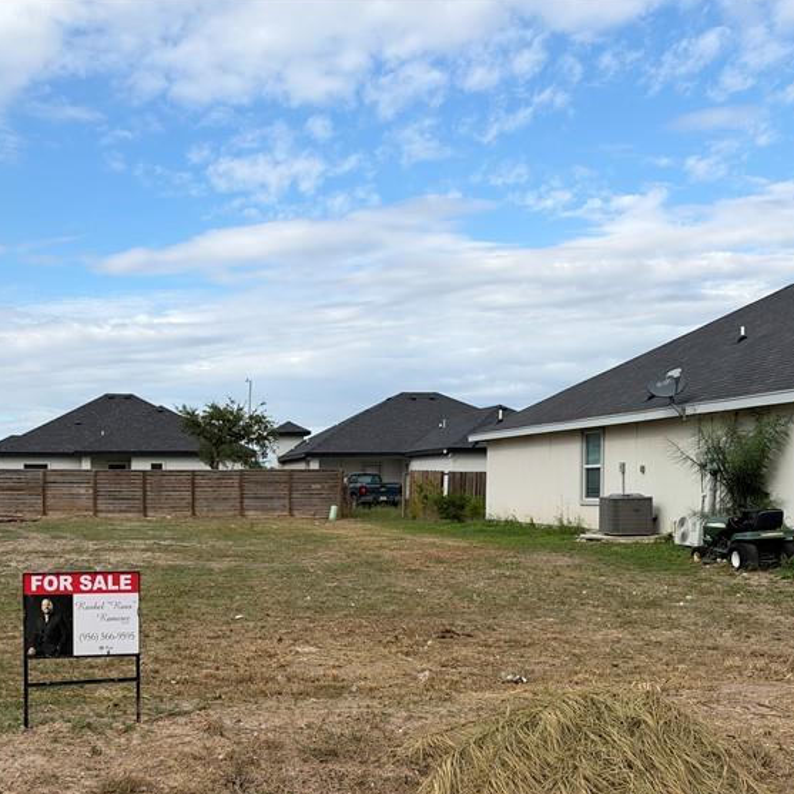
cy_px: 540
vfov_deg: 42.2
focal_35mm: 39
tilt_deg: -3.3
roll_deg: +0.0
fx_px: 1012
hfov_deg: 41.6
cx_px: 200
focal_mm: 6.93
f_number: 1.8
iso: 64
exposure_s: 1/3891
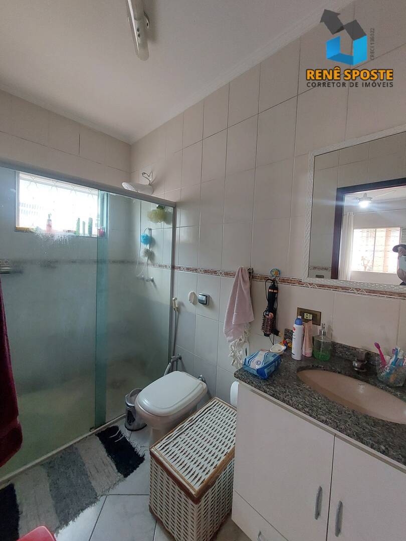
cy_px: 270
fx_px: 203
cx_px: 203
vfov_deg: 106.2
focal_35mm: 13
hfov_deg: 89.9
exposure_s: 1/40
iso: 320
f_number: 2.2
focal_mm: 1.74
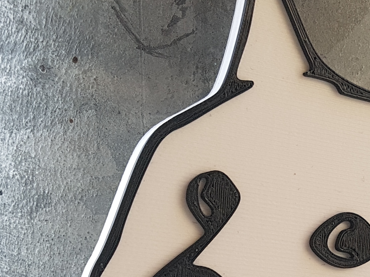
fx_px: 1016
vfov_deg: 15.1
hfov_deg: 20.0
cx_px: 375
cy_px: 316
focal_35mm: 95
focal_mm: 4.2
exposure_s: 1/333
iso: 50
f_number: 1.7
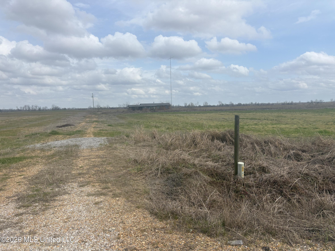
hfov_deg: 67.3
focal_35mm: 26
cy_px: 126
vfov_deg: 53.1
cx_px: 168
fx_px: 252
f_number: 1.6
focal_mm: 5.96
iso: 50
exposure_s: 1/3831
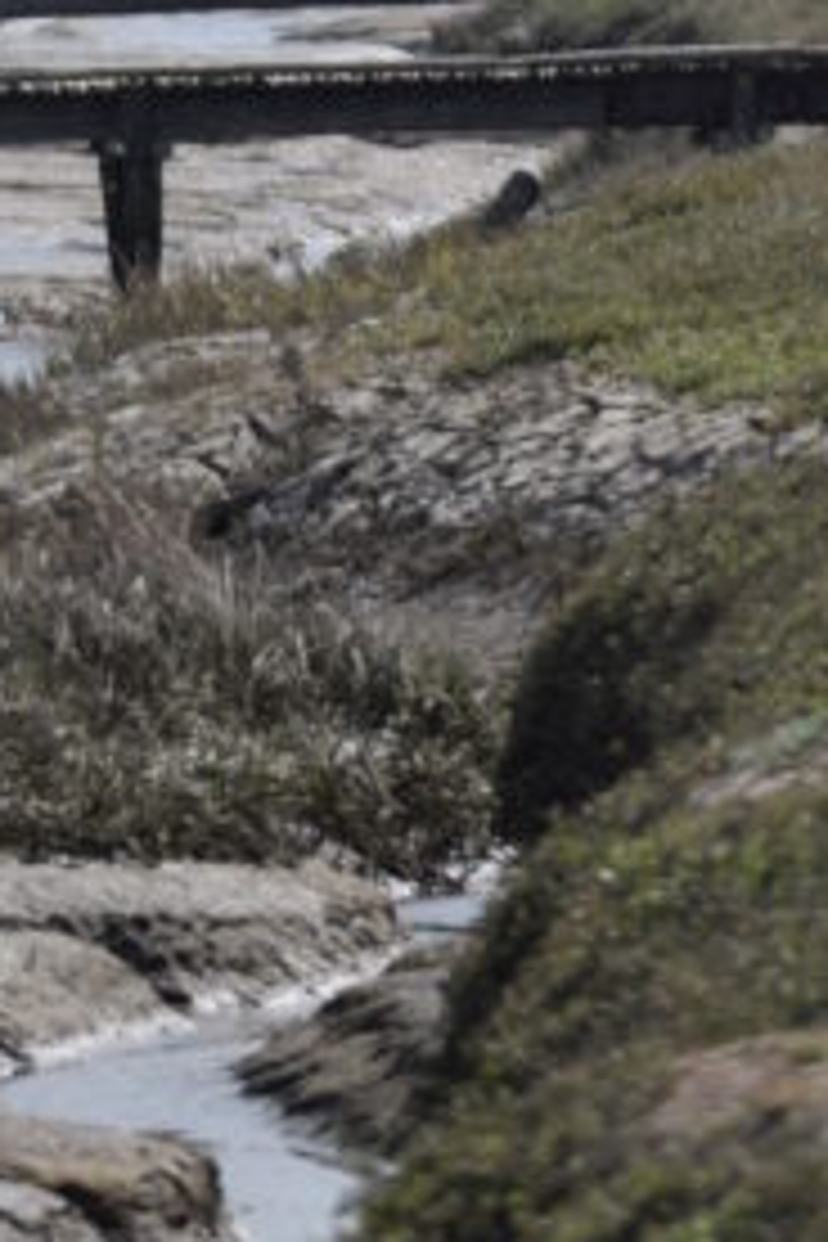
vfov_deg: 2.6
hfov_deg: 1.7
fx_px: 27834
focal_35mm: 807
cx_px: 112
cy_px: 72
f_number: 5
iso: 200
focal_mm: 145
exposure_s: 1/2500
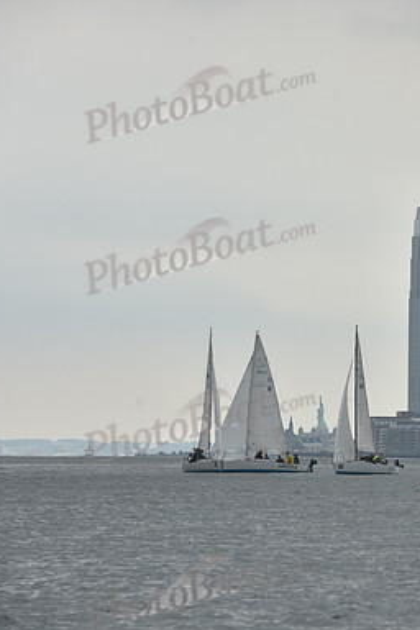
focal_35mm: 302
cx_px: 402
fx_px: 5285
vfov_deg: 6.8
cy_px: 314
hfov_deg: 4.5
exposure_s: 1/800
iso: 400
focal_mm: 200
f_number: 10
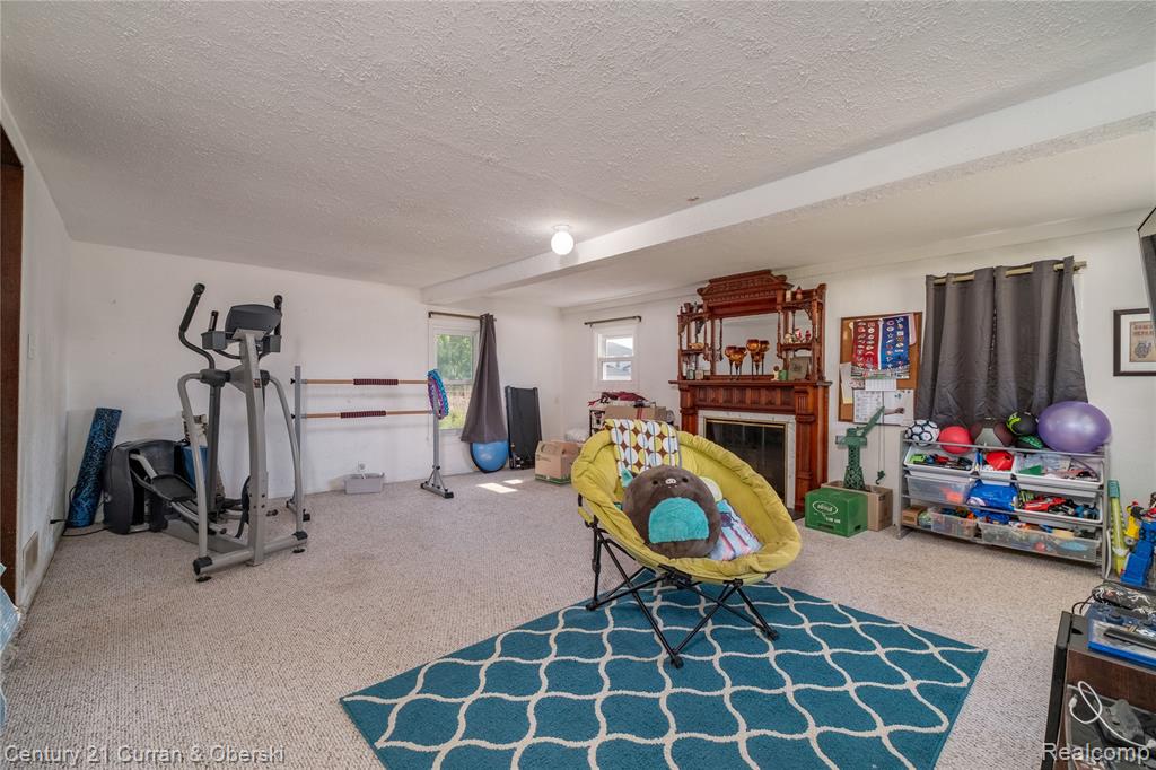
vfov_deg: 77.3
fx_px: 481
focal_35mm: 15
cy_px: 385
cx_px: 578
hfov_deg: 100.4
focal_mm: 10
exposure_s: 1/125
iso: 640
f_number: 6.4
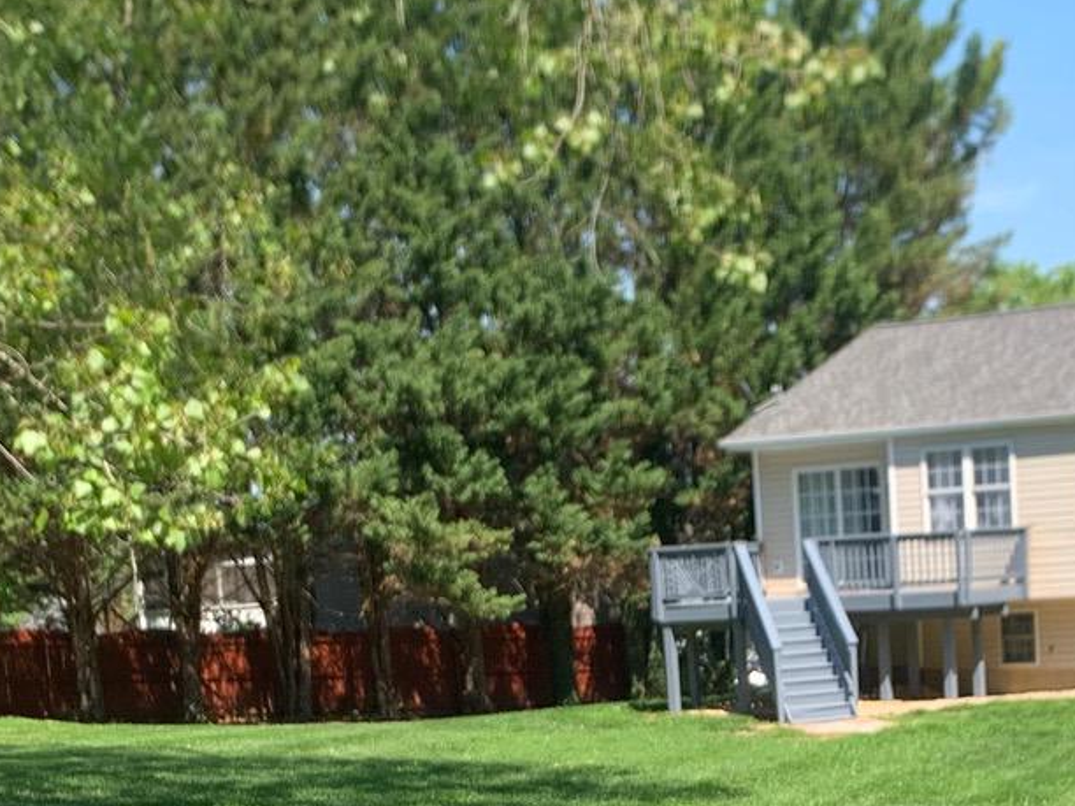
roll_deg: +4.4
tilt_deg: -8.1
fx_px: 2702
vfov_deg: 16.5
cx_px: 778
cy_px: 864
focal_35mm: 87
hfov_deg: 22.3
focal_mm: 4.25
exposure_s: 1/1021
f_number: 1.8
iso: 25
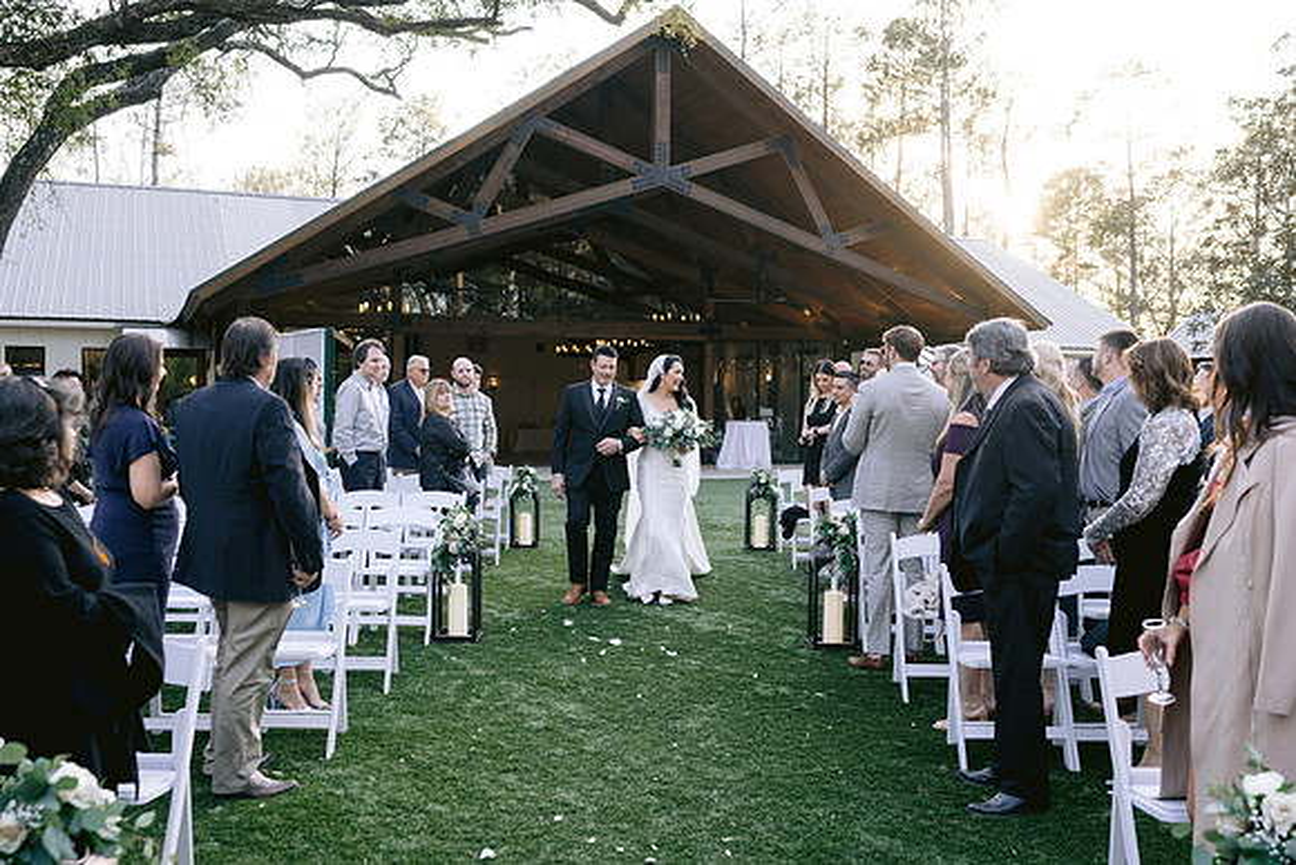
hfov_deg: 51.4
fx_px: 1347
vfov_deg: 35.6
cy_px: 429
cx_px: 634
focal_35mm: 37
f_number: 4
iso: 400
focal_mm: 35
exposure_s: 1/200
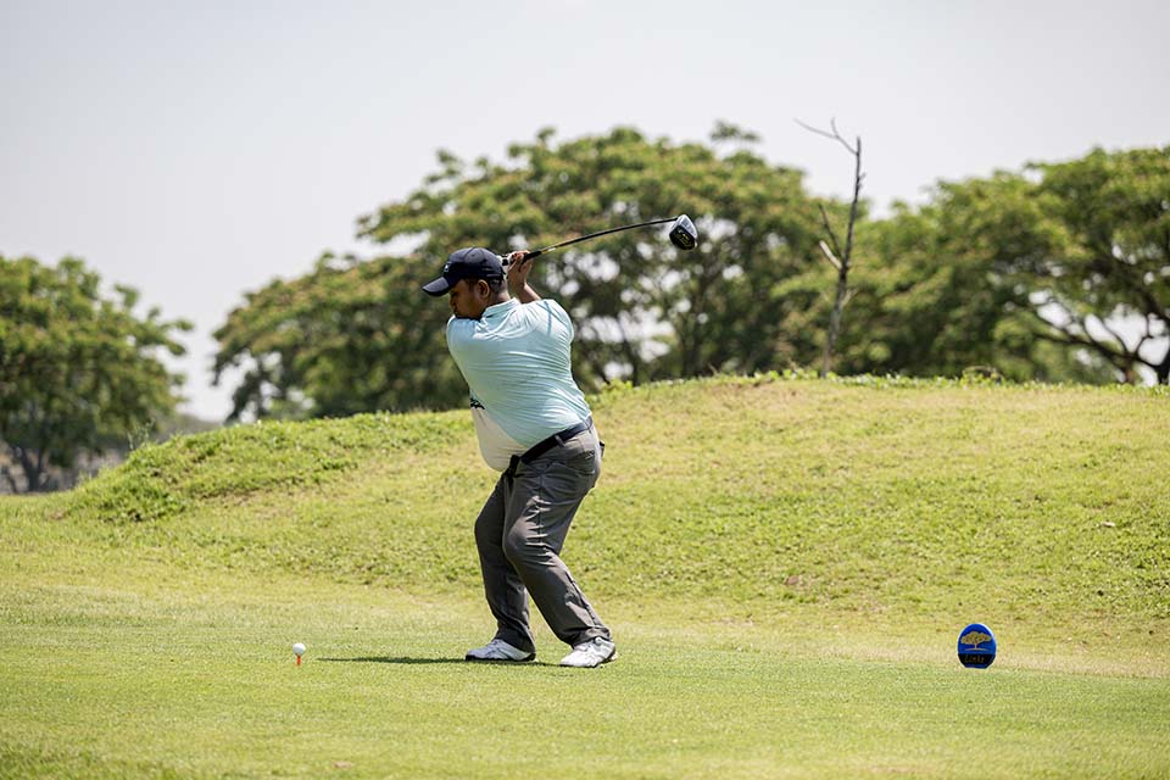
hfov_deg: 16.4
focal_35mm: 125
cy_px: 390
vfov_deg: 11.0
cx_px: 585
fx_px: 4062
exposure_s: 1/3200
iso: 320
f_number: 3.2
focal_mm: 125
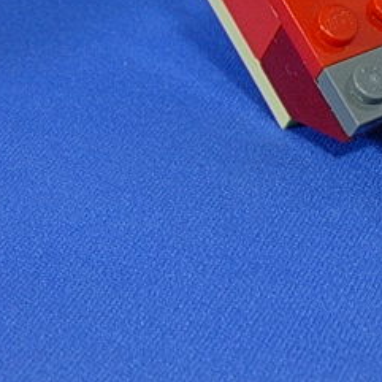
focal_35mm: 141
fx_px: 1760
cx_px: 490
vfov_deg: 12.3
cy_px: 32
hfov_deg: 12.0
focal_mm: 9
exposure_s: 1/7.7
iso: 70
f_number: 3.4
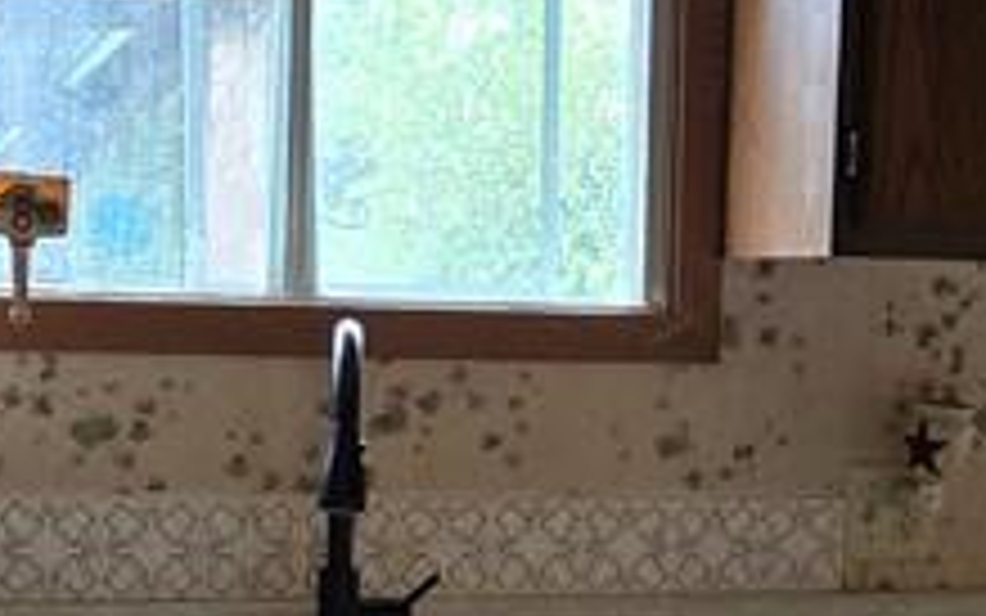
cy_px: 697
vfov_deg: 11.3
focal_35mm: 114
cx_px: 581
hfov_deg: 18.3
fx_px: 3064
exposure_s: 1/60
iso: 1000
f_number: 1.8
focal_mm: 5.4
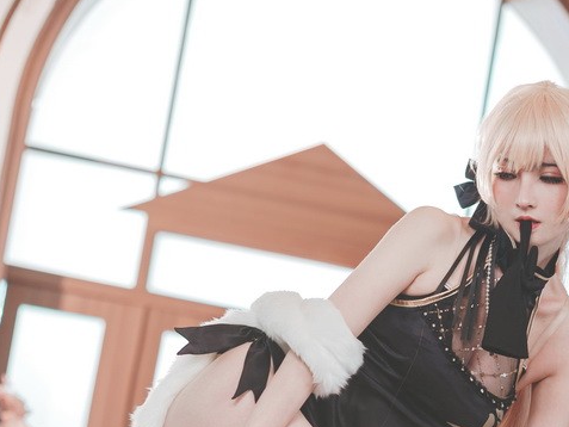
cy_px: 536
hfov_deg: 12.2
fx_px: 2664
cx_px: 334
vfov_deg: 9.0
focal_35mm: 162
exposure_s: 1/100
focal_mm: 85
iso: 400
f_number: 2.8
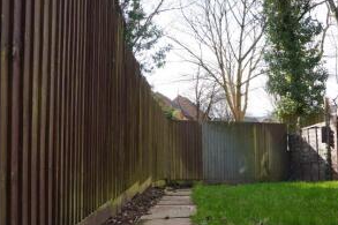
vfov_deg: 34.1
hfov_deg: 48.8
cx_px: 224
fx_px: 366
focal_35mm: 39
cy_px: 123
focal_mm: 16
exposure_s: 1/100
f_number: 6.3
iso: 100
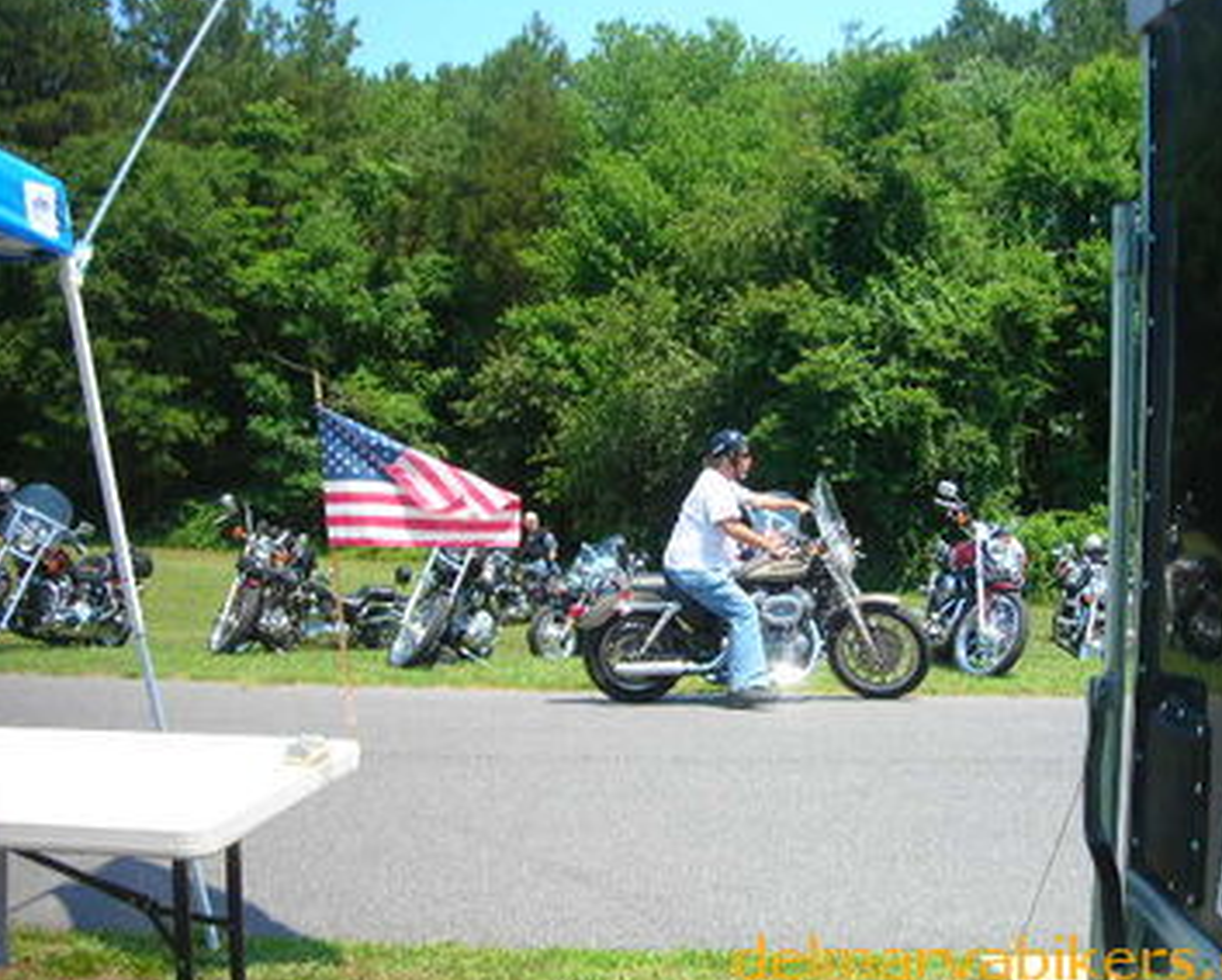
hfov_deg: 43.8
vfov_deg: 35.7
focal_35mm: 42
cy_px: 471
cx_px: 661
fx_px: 1520
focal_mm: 6.3
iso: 50
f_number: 3.2
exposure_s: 1/302
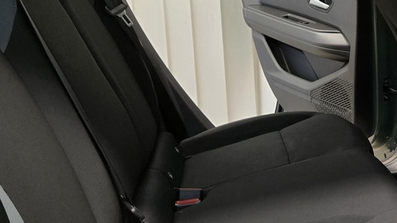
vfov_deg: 18.0
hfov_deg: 29.6
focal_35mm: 67
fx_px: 705
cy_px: 100
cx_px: 386
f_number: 1.8
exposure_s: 1/90.1
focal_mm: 5.4
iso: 320
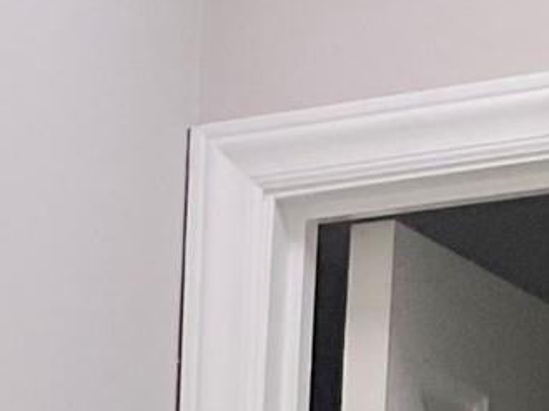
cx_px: -1068
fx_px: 2853
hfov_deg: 9.0
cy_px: 1161
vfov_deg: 7.4
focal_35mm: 180
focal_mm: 3
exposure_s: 1/120
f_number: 1.8
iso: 25
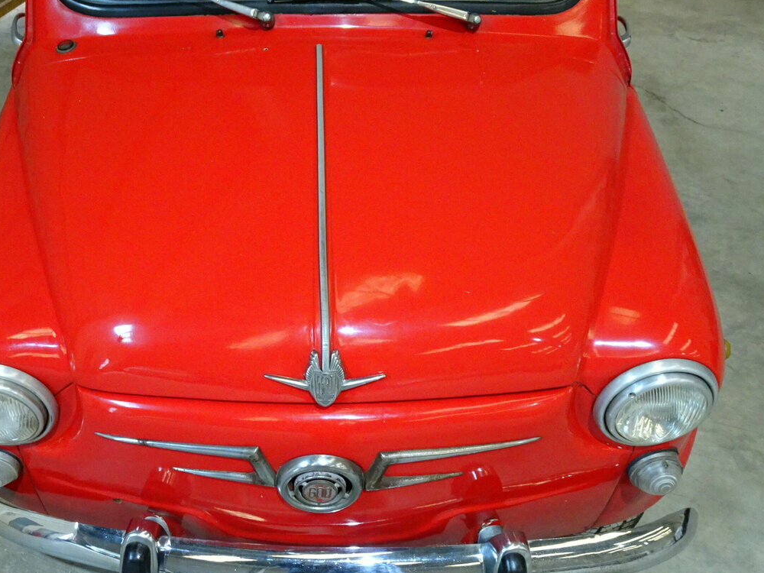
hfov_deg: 51.0
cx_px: 308
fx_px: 795
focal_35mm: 36
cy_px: 329
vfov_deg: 39.6
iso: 800
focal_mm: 5.09
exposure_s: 1/20
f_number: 4
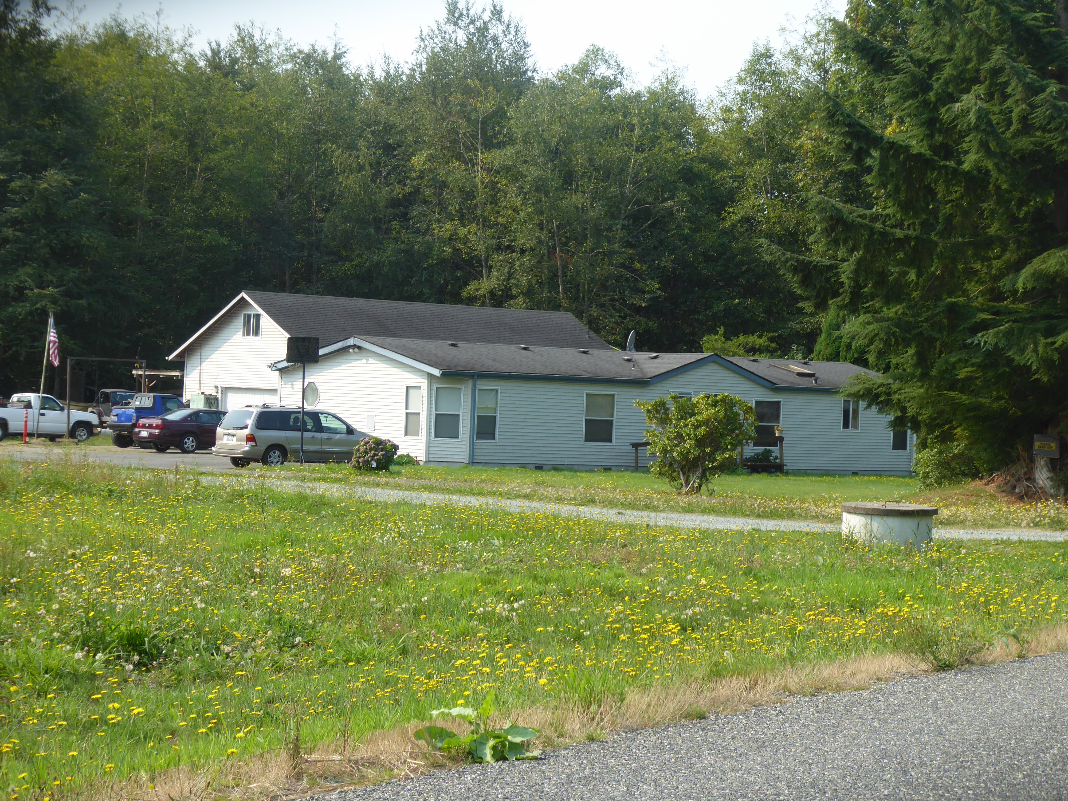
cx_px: 534
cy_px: 400
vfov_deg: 16.2
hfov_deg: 21.5
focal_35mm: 91
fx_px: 2808
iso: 80
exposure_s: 1/200
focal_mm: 15
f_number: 4.8
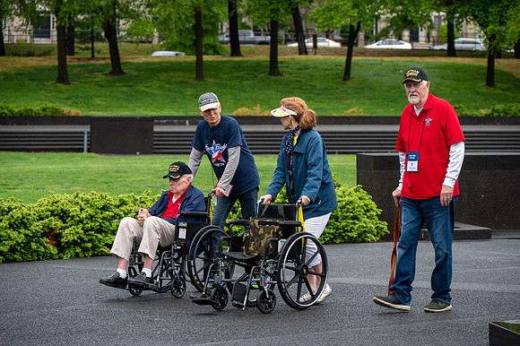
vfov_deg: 10.1
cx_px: 260
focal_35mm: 135
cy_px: 173
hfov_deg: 15.2
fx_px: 1949
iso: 360
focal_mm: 135
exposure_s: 1/100
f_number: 6.3
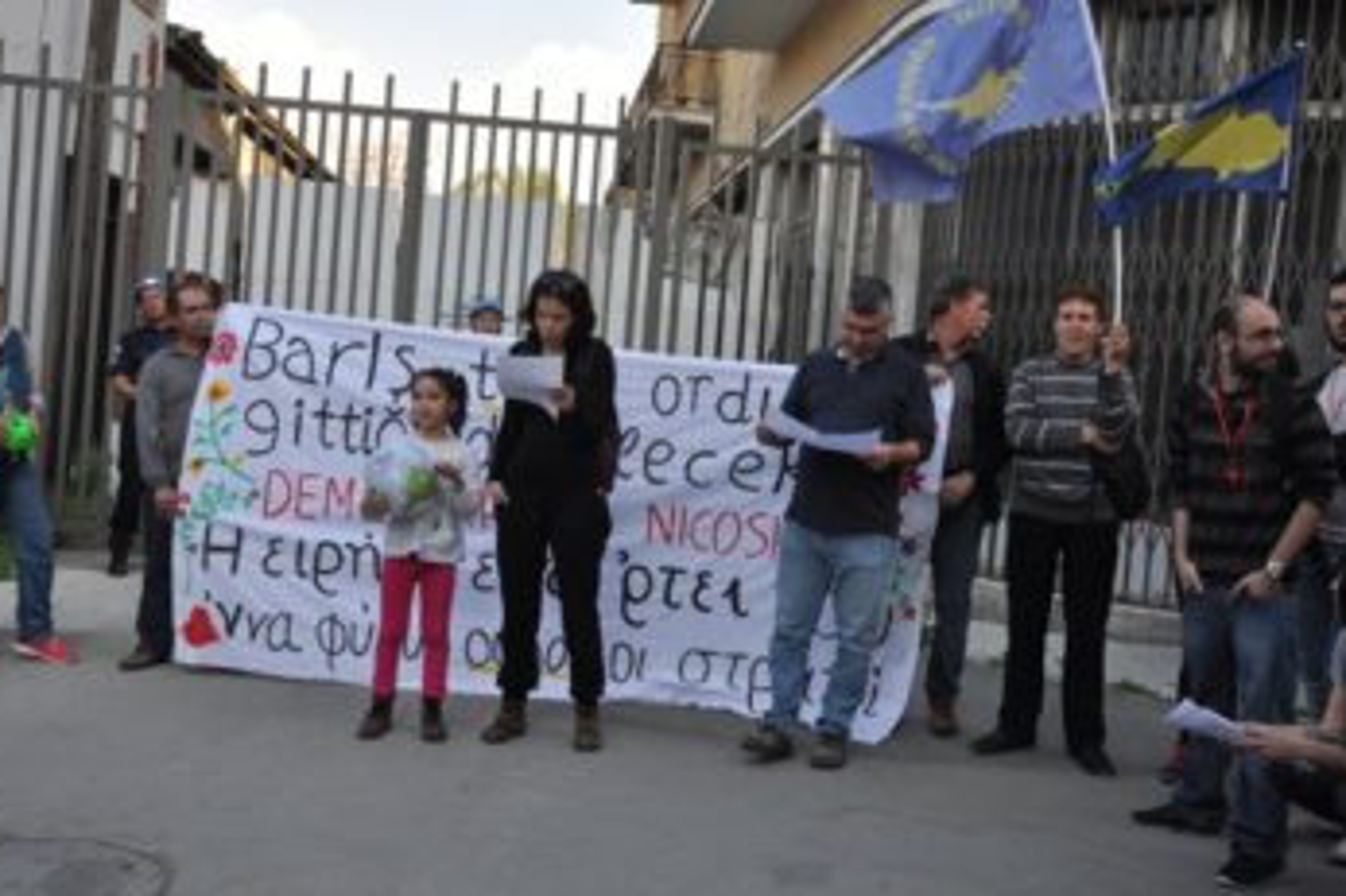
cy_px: 392
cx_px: 656
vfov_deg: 35.0
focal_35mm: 38
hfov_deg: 50.7
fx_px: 1420
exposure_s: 1/1250
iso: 500
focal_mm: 22
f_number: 3.8
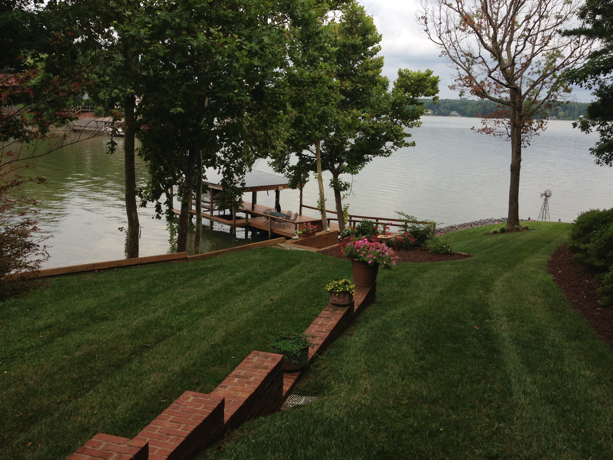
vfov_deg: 41.8
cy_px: 223
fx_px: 602
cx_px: 305
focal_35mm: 34
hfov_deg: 54.0
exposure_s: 1/536
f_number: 2.4
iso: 50
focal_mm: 4.13
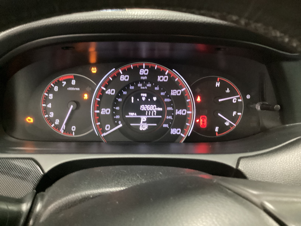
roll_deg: -1.8
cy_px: 113
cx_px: 150
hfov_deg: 58.4
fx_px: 270
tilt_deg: -23.0
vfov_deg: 45.4
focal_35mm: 31
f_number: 2.4
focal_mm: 3.3
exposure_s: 1/20
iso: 800
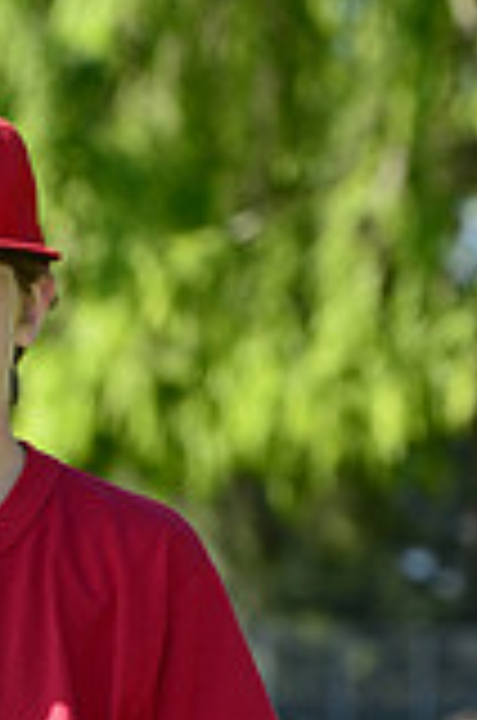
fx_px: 7246
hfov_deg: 3.8
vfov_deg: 5.6
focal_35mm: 363
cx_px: -200
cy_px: 1026
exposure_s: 1/500
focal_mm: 100
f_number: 5
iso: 200
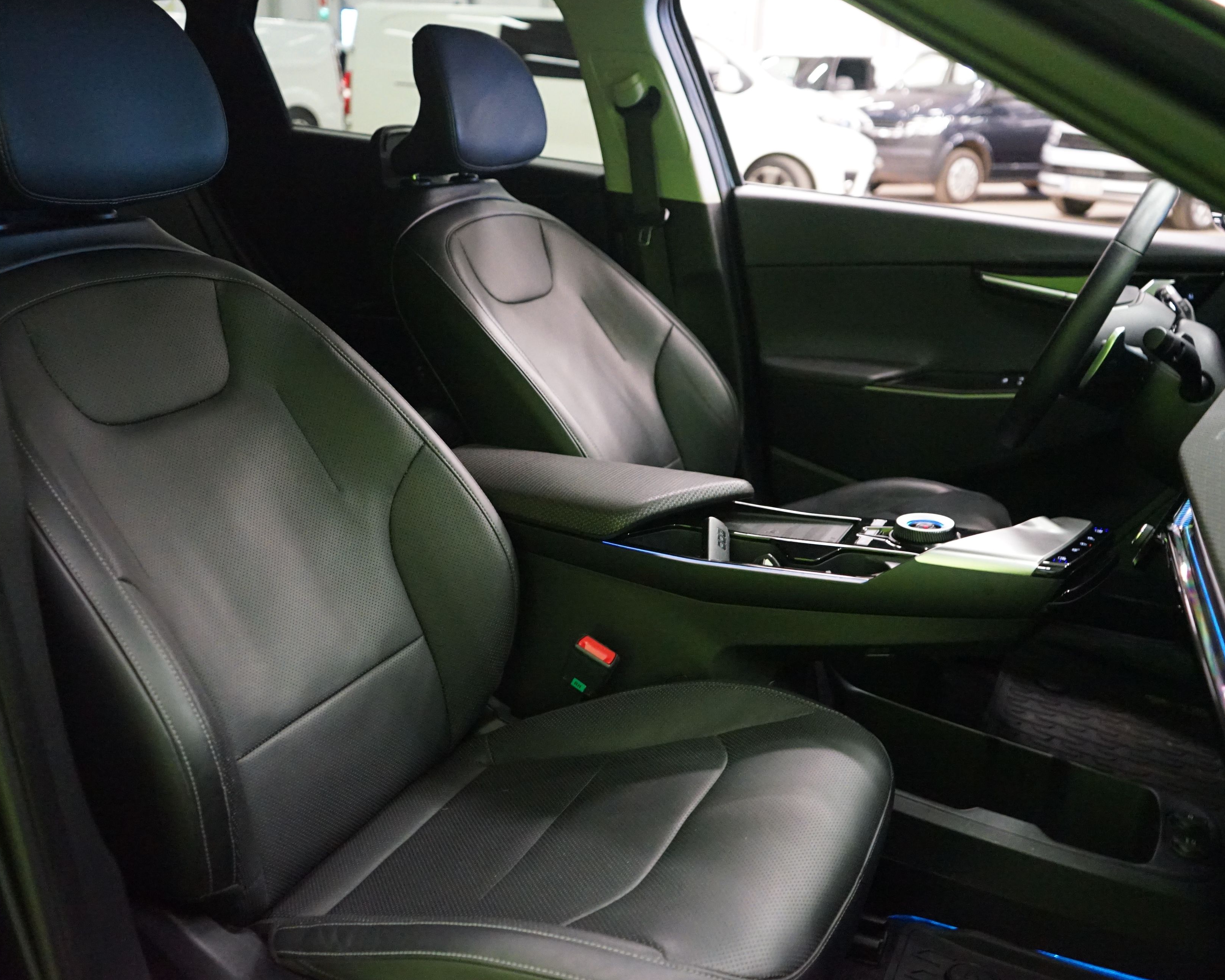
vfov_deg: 44.5
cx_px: 629
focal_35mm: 33
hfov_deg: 54.2
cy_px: 492
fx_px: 1196
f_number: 3.5
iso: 6400
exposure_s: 1/30
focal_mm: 29
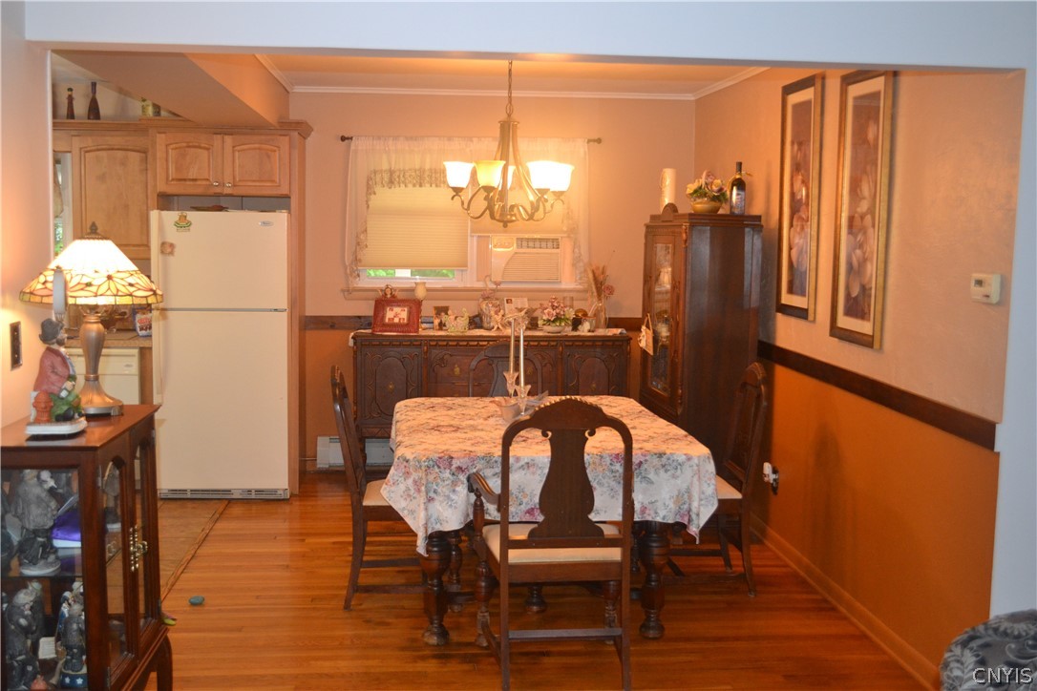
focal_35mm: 39
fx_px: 1123
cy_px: 346
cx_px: 518
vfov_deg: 34.2
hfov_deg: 49.6
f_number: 4.2
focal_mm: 26
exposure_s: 1/60
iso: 1250
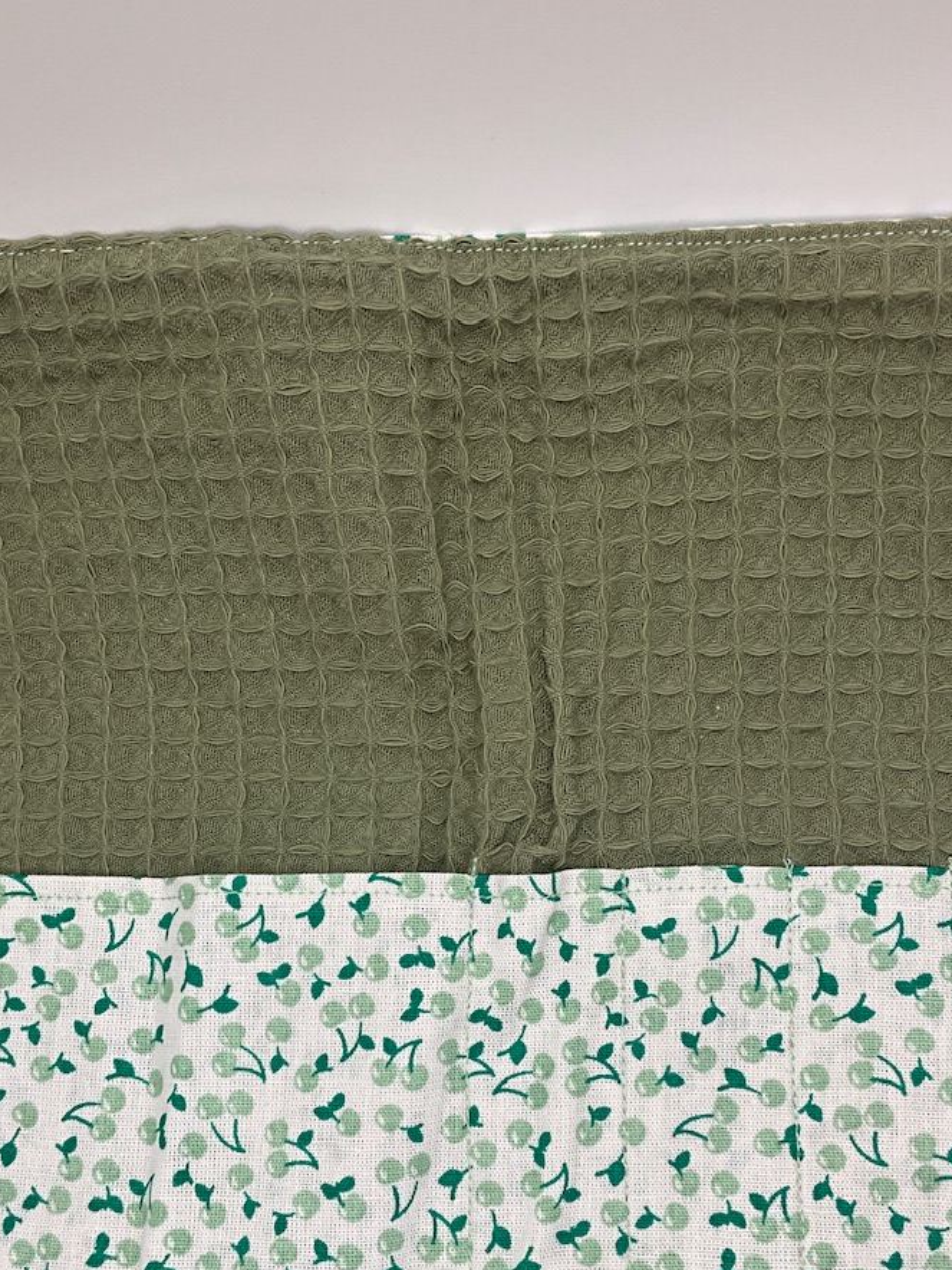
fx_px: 1540
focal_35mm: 42
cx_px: 503
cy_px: 839
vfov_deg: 44.2
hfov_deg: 34.3
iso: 20
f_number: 1.8
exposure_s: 1/215
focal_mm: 3
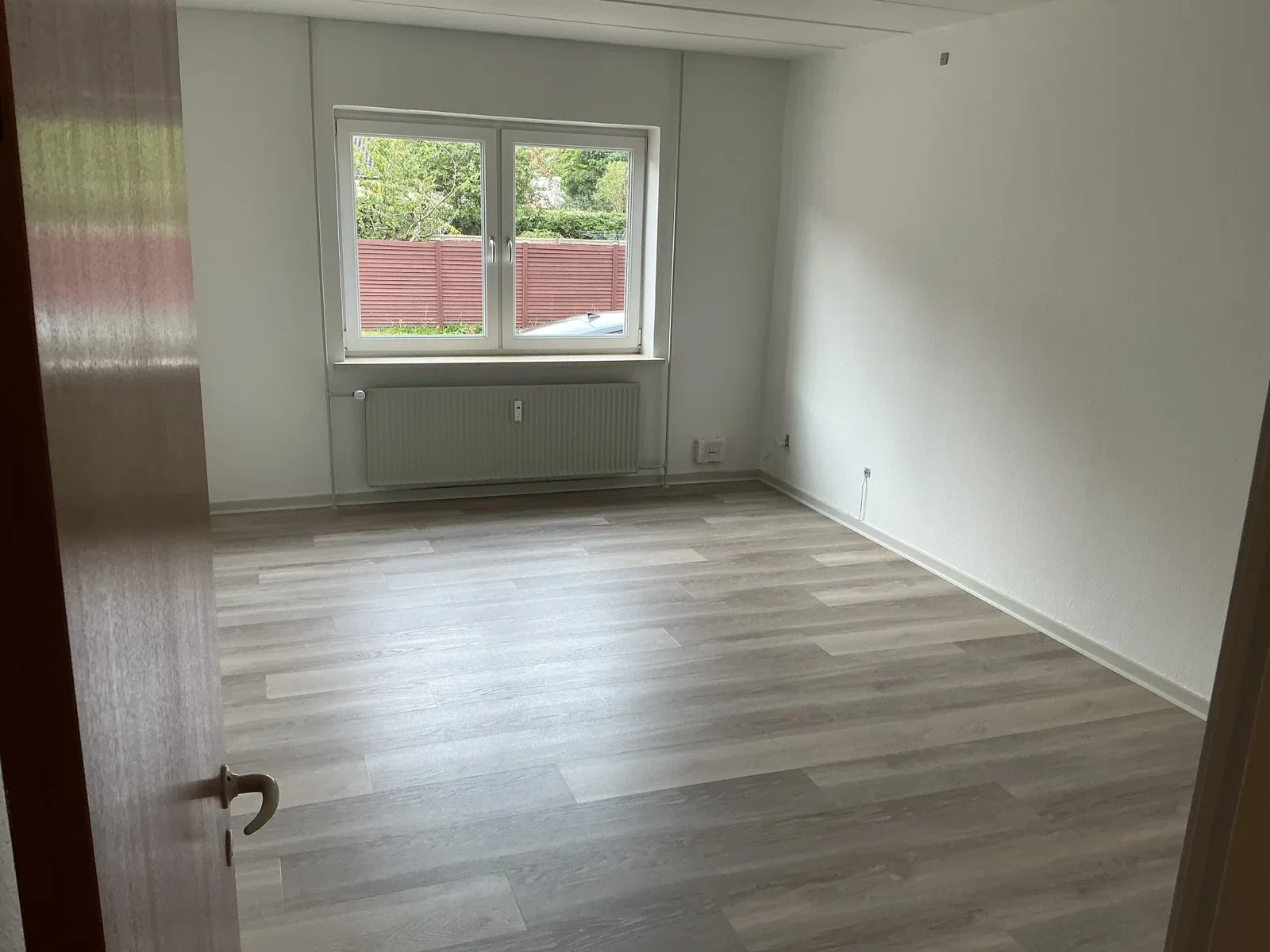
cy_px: 476
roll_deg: -1.1
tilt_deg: -14.2
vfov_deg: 48.2
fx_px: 1064
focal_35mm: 29
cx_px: 635
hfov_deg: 61.7
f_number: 1.8
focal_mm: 3
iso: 50
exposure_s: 1/100
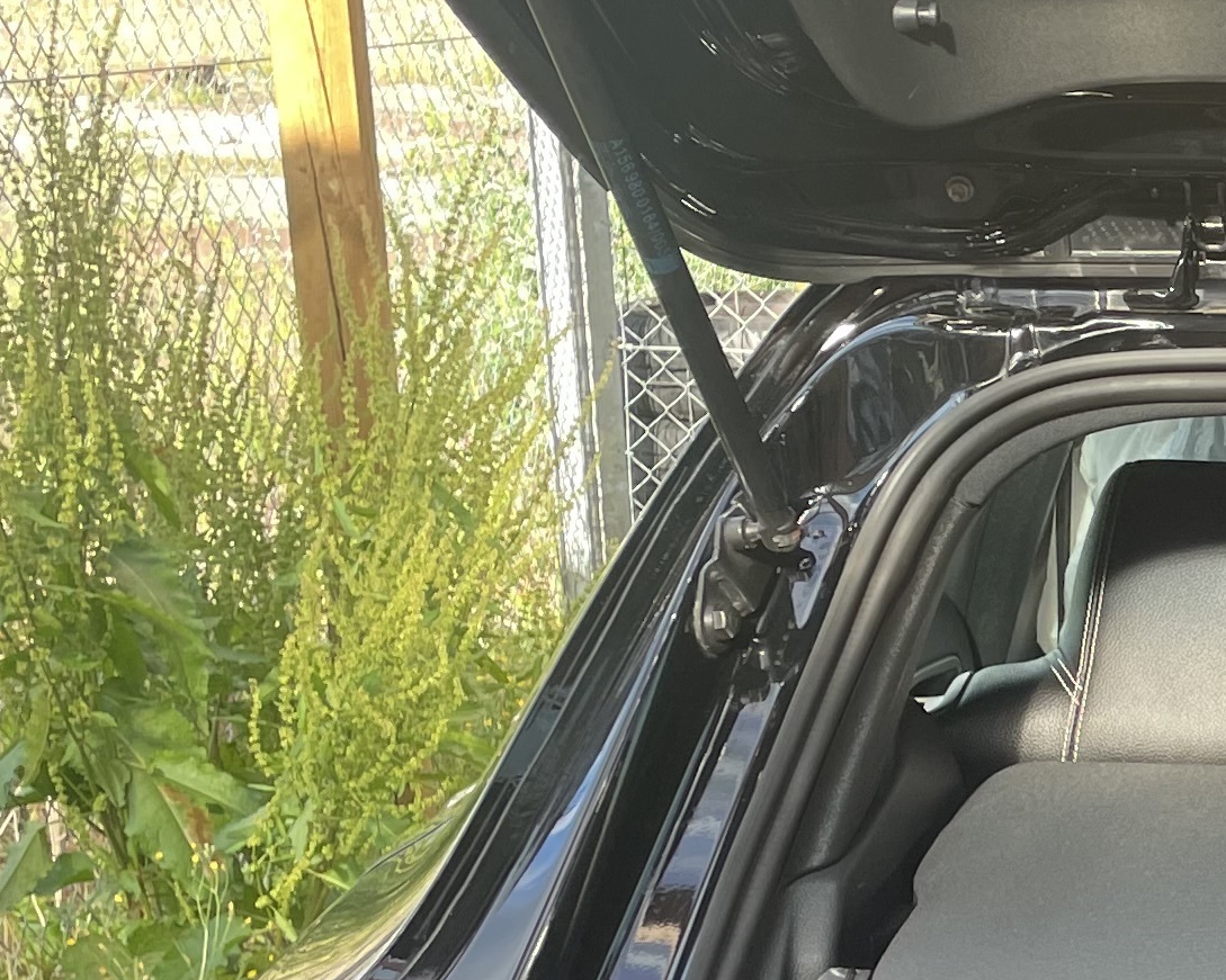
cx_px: 1971
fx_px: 3410
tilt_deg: -15.8
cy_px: 1008
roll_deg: -2.2
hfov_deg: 17.7
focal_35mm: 94
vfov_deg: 16.0
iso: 32
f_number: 1.6
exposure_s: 1/159
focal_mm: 4.2
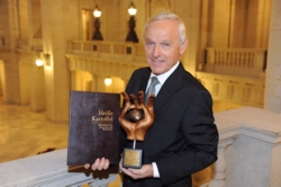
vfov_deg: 30.4
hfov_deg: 44.6
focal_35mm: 44
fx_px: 343
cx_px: 140
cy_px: 94
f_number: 4
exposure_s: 1/60
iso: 2500
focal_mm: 44
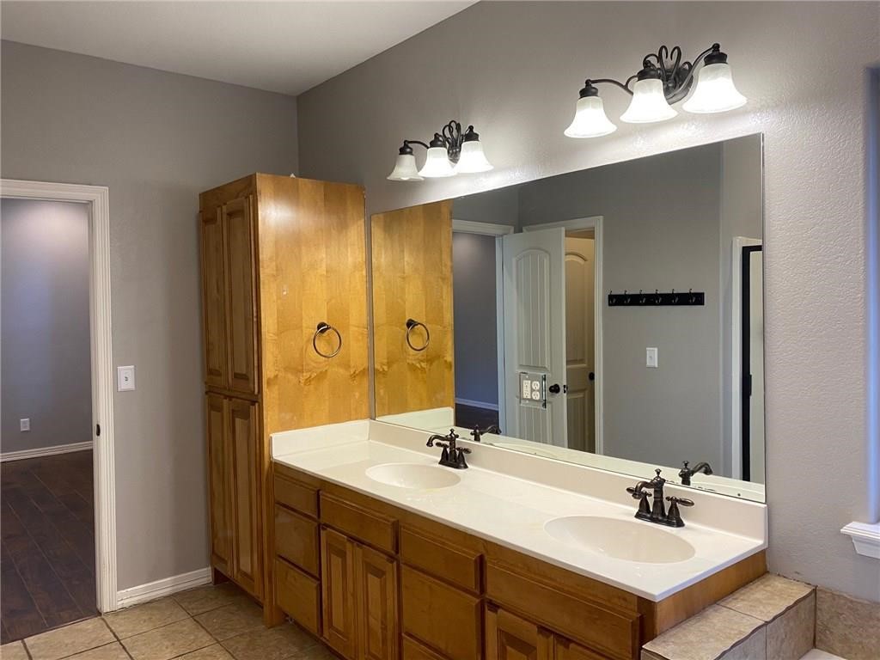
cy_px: 330
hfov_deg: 67.3
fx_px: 661
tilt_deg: -1.8
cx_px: 440
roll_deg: +1.1
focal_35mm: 26
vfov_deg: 53.1
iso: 80
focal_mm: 4.25
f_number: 1.8
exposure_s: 1/60
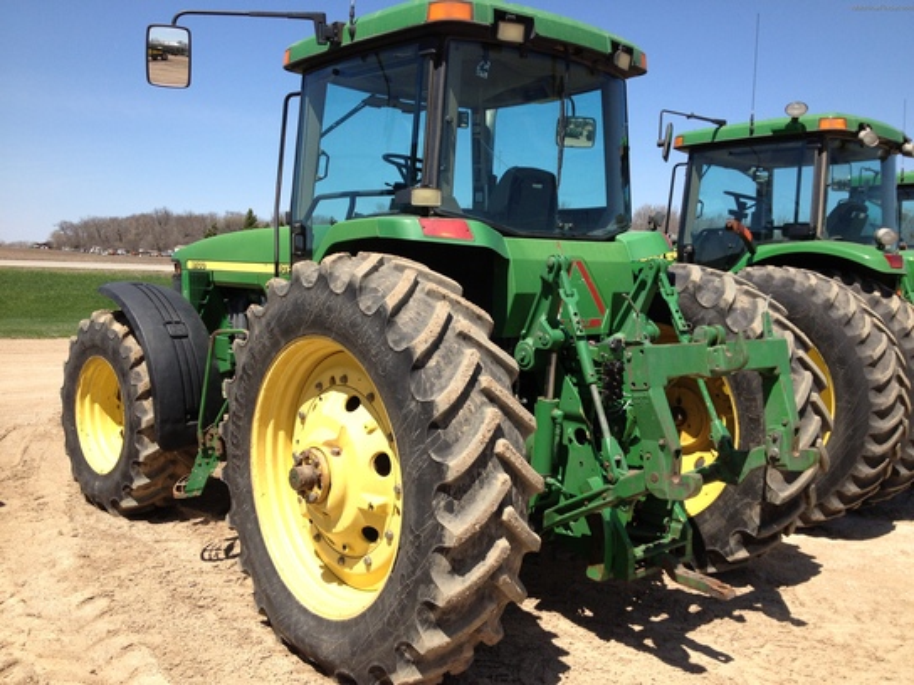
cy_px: 342
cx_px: 457
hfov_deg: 52.6
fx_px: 924
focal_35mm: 35
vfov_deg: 40.7
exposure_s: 1/1227
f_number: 2.4
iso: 50
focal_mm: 4.28
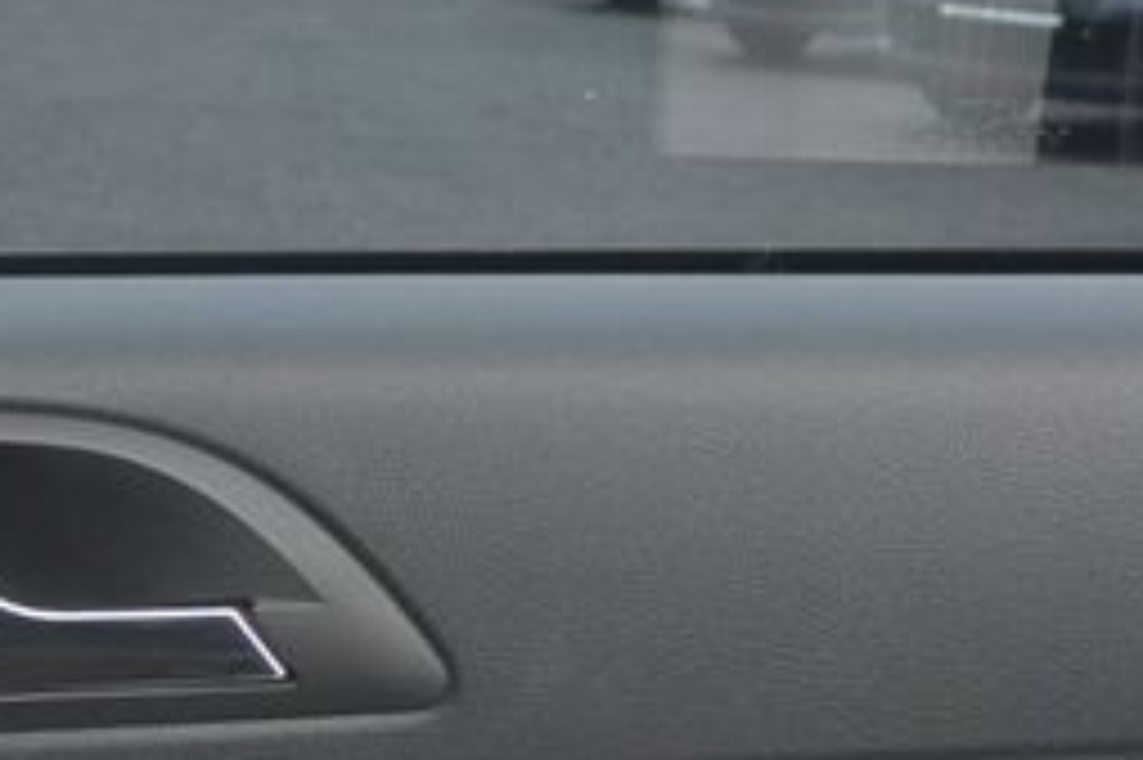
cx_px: 981
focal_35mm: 109
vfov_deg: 11.5
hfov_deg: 18.5
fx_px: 3458
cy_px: 1419
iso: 200
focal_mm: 10
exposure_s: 1/200
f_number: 3.5
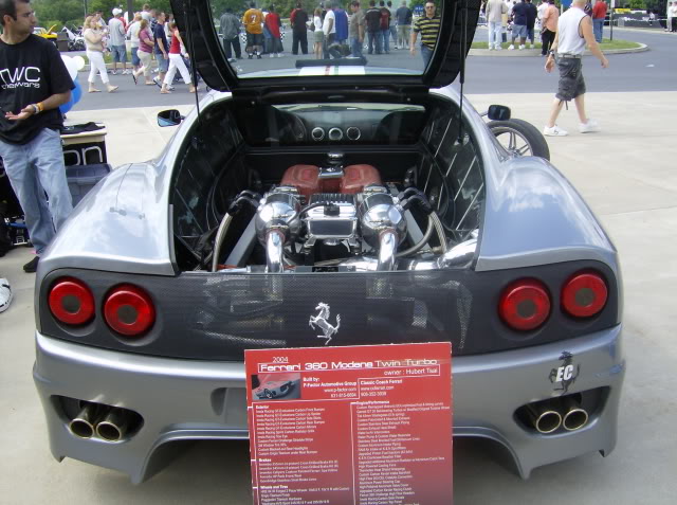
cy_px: 252
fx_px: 702
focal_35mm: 36
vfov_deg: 39.5
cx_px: 338
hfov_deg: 51.5
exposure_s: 1/314
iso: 100
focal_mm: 6
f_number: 4.7
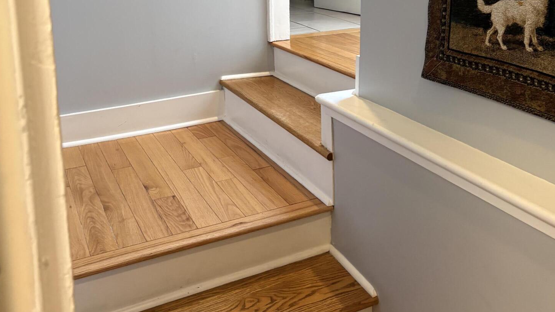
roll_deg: +0.3
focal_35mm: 39
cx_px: 282
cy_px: 15
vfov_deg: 28.9
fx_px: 574
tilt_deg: -9.4
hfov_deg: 51.6
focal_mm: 5.96
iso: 200
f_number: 1.6
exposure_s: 1/60
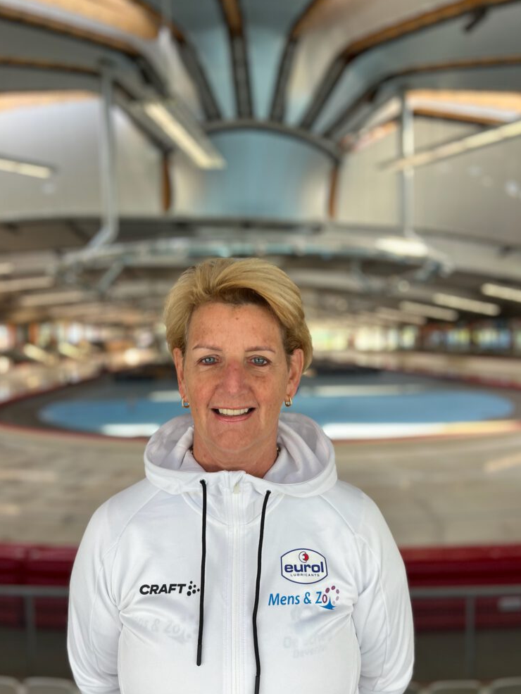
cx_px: 256
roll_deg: +1.2
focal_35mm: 27
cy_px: 357
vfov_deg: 65.3
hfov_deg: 51.4
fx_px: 542
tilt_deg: -1.6
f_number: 1.5
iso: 50
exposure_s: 1/121
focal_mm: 5.7
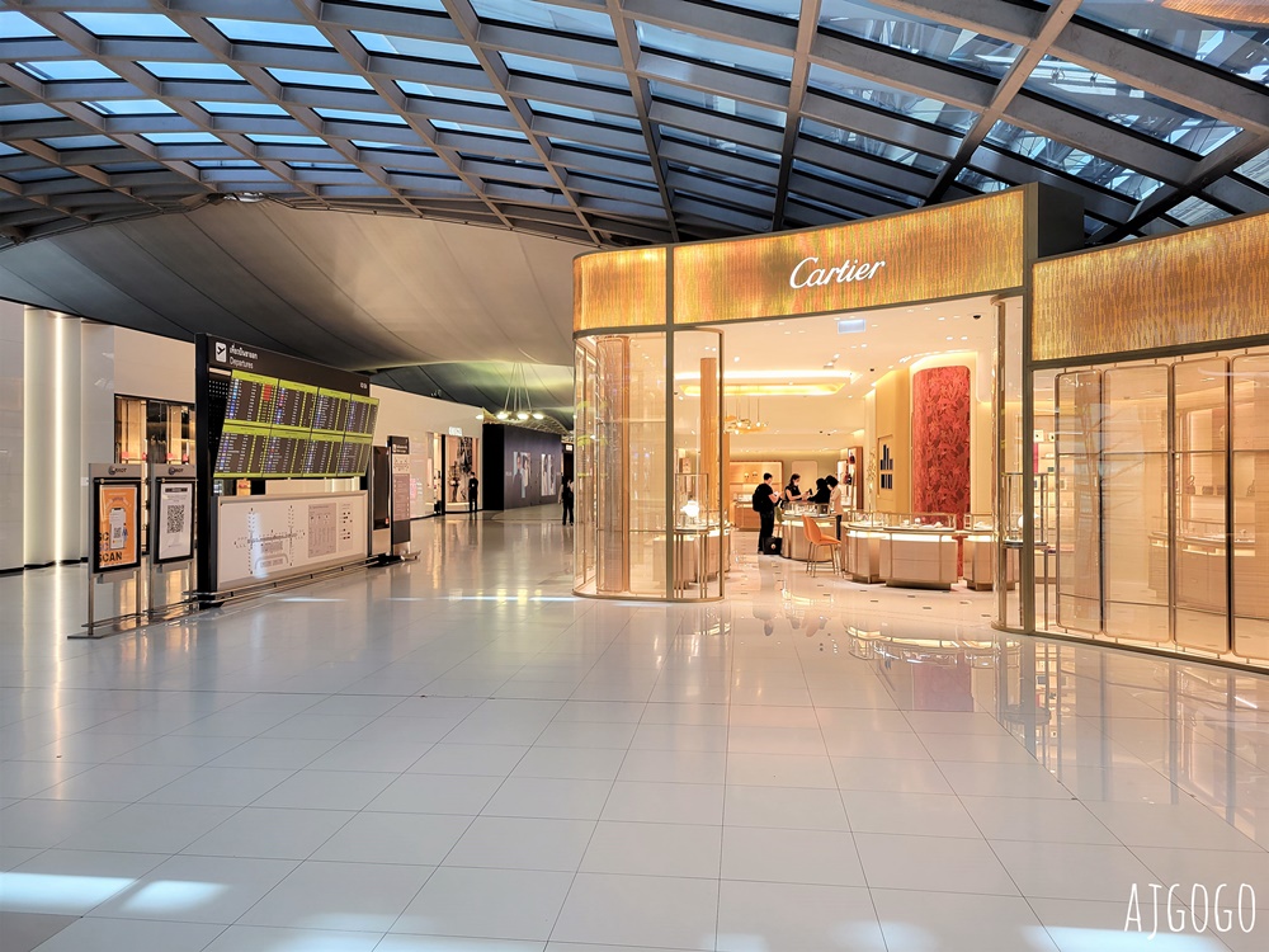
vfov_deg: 53.1
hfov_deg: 67.3
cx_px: 634
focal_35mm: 26
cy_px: 476
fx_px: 953
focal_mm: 5.4
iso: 64
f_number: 1.8
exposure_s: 1/100
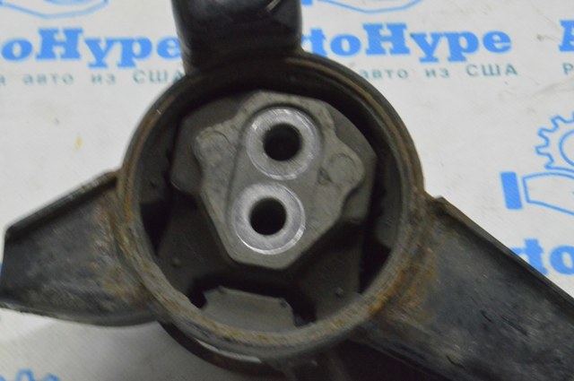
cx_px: 287
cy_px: 190
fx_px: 1314
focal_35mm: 82
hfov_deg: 24.6
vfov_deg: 16.5
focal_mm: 55
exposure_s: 1/20
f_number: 20
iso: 6400
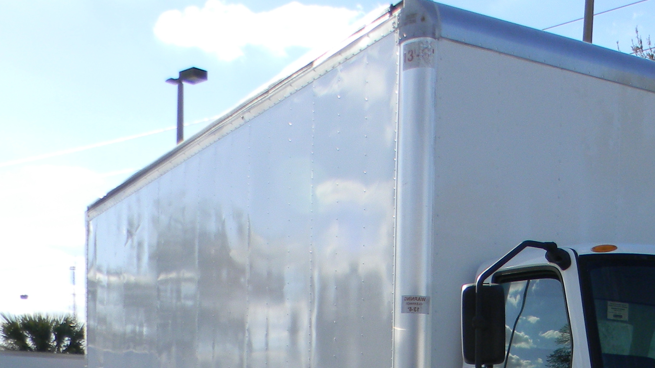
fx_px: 1164
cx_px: 616
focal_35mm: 67
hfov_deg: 29.8
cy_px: 515
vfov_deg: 16.7
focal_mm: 5
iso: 80
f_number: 3.5
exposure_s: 1/692
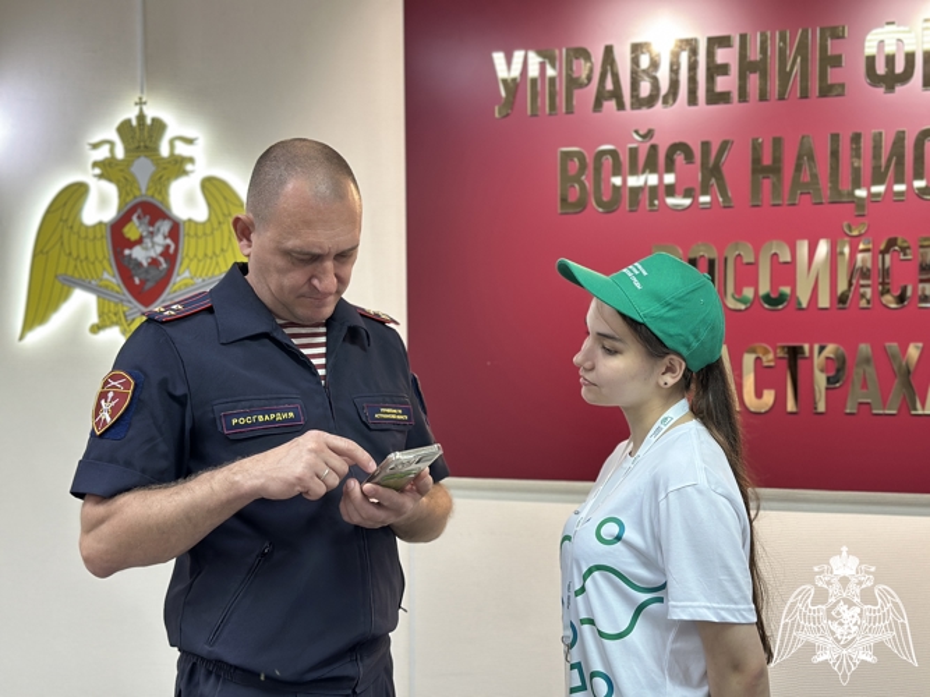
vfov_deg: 30.3
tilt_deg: -1.6
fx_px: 1289
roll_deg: +0.3
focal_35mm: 48
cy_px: 348
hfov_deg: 39.7
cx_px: 465
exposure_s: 1/100
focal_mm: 6.86
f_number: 1.78
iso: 160
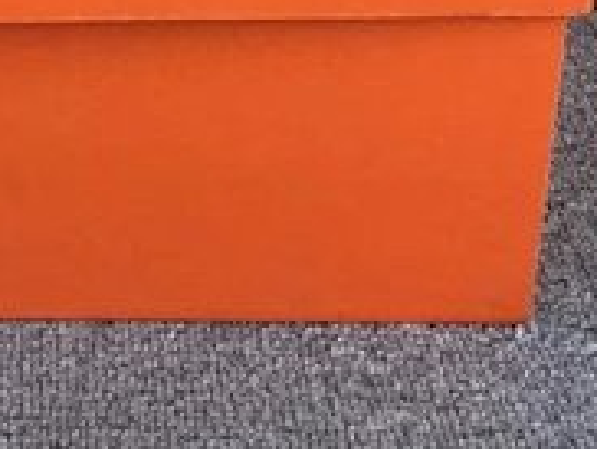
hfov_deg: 17.7
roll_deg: -0.3
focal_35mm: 109
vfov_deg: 12.7
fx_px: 1882
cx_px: 23
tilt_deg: -20.0
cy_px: -282
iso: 25
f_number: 2.4
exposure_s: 1/177
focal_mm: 3.3
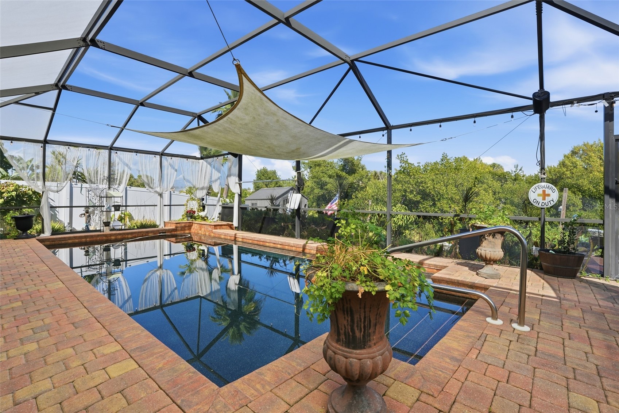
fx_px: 275
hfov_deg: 96.7
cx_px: 310
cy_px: 206
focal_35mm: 16
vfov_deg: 73.7
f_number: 9
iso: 400
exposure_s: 1/1250
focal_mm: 16
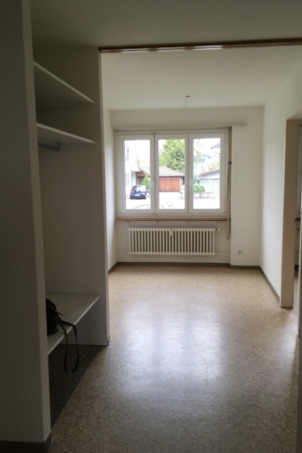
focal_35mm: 31
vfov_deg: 60.3
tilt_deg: -8.1
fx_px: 390
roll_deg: +0.5
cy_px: 230
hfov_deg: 42.3
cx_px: 163
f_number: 2.2
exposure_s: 1/50
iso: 25
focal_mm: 4.15
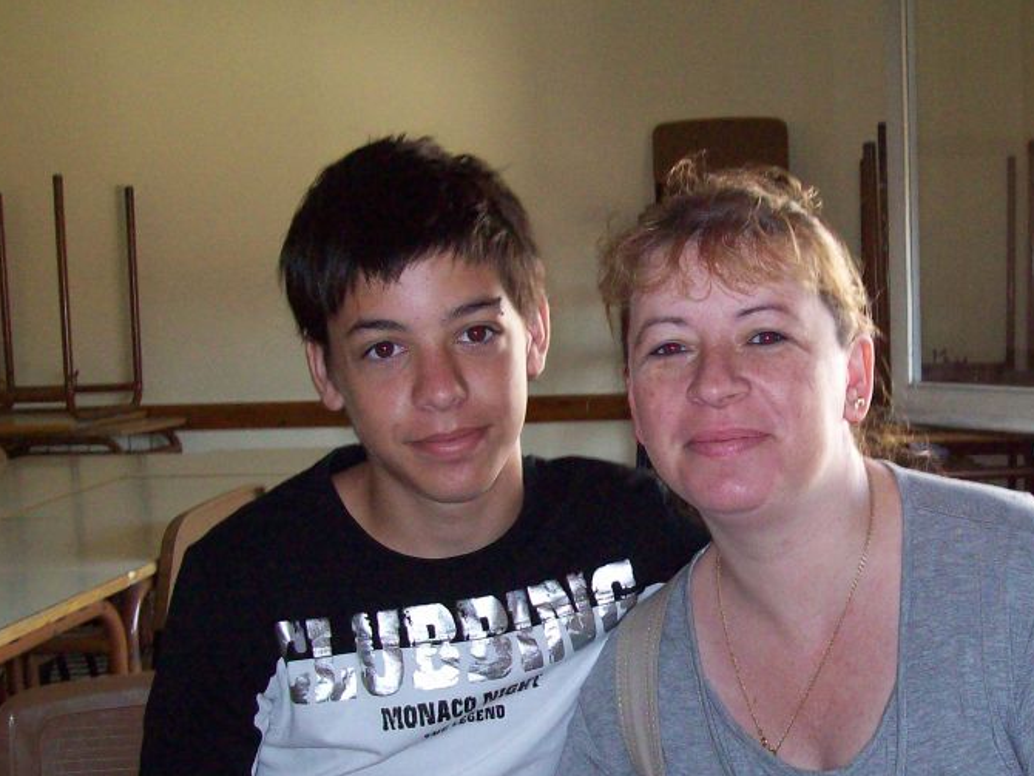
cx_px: 636
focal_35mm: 55
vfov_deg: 26.5
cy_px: 492
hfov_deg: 34.8
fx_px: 1643
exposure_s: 1/64
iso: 200
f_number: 2.7
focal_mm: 6
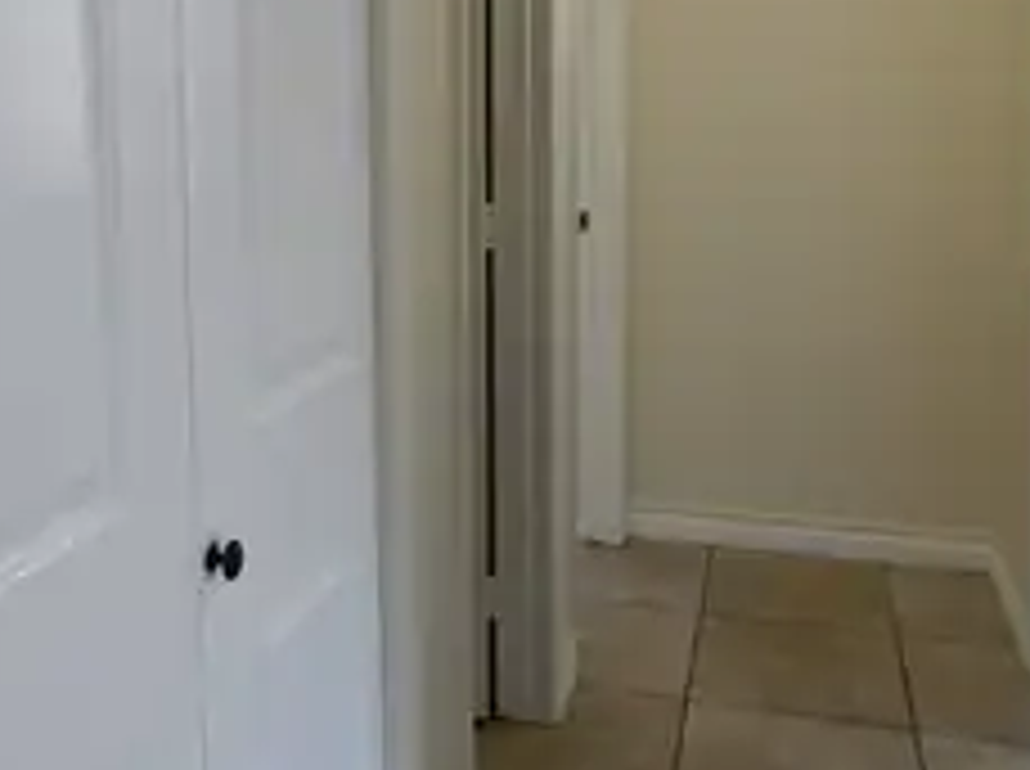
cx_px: 414
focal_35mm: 42
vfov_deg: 33.7
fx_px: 1248
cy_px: 207
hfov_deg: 44.6
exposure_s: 1/30
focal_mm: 4.3
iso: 250
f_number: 3.4
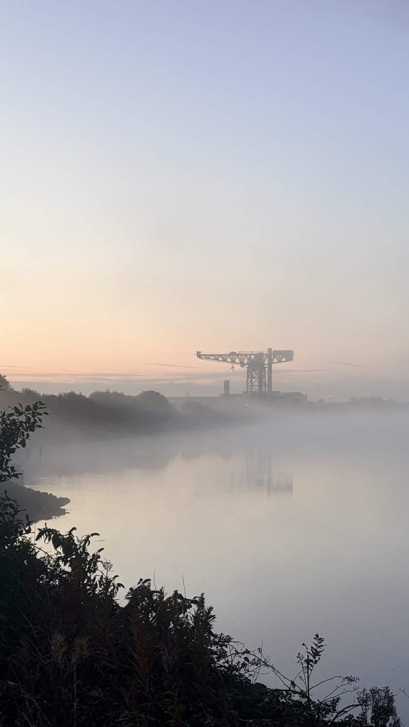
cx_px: 362
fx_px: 1349
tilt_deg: +1.9
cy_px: 363
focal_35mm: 70
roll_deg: -0.3
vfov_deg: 30.1
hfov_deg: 17.0
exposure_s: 1/139
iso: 50
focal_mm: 6.76
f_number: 1.78
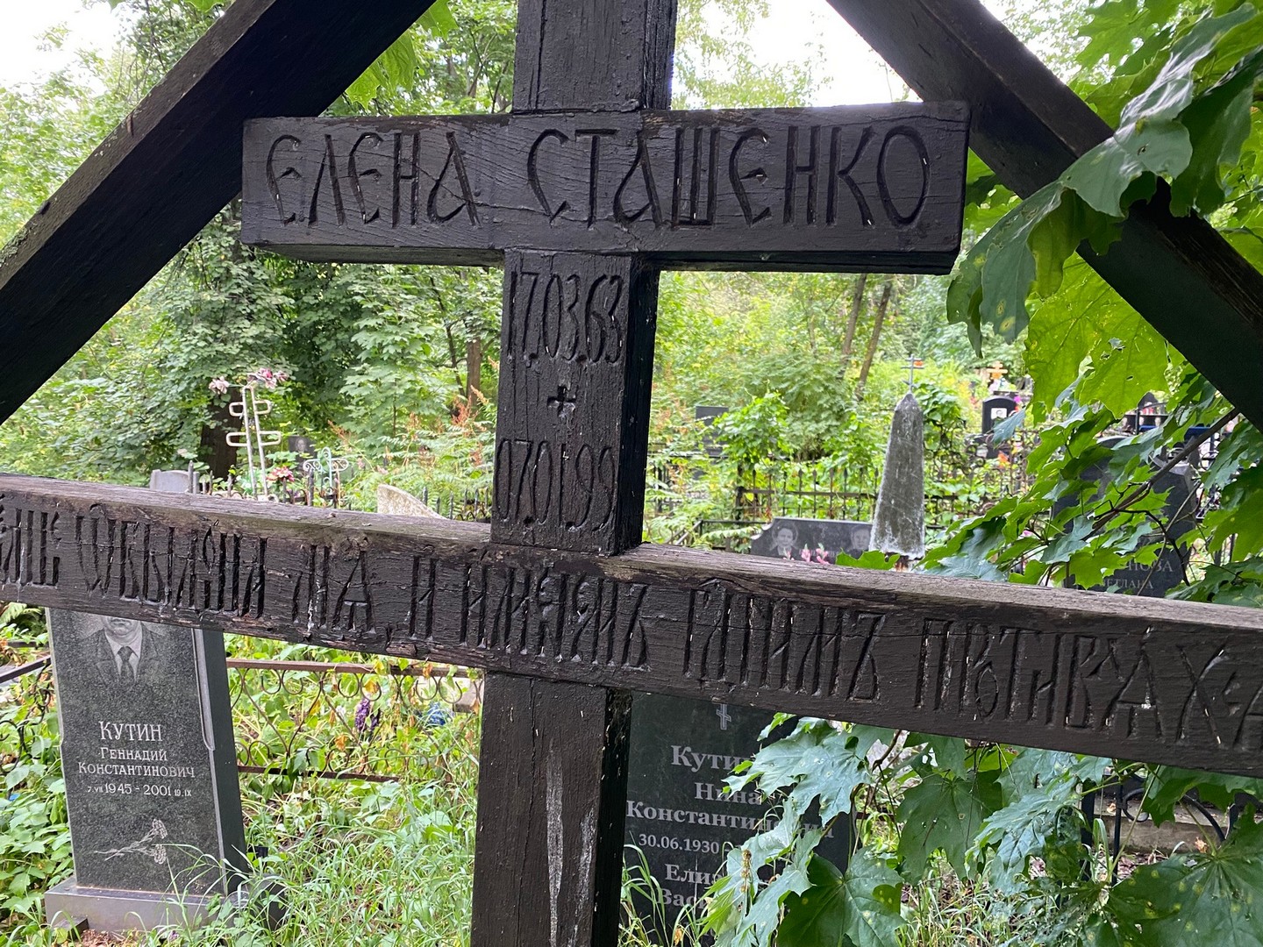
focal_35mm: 26
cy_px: 474
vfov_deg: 53.1
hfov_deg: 67.3
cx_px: 632
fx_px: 949
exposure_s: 1/60
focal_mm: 4.25
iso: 200
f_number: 1.8
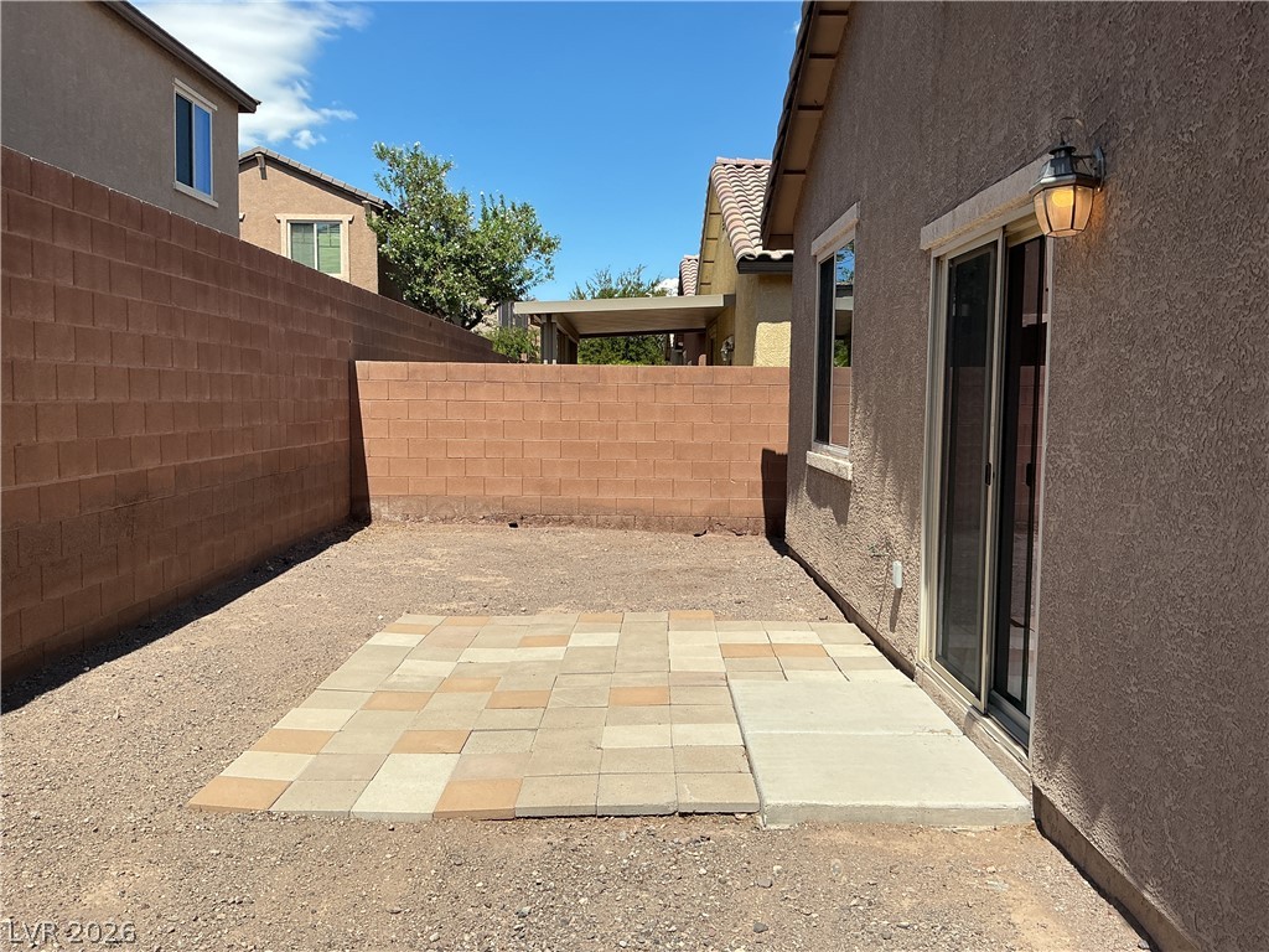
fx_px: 1063
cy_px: 476
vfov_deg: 48.2
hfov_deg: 61.7
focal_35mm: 29
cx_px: 634
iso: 25
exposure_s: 1/2801
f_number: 1.8
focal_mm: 3
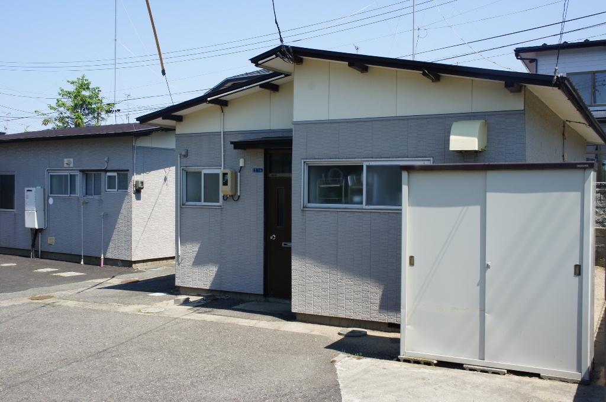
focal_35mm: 36
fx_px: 605
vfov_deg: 36.8
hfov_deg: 53.2
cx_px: 303
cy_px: 201
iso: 200
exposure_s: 1/100
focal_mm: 24
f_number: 11
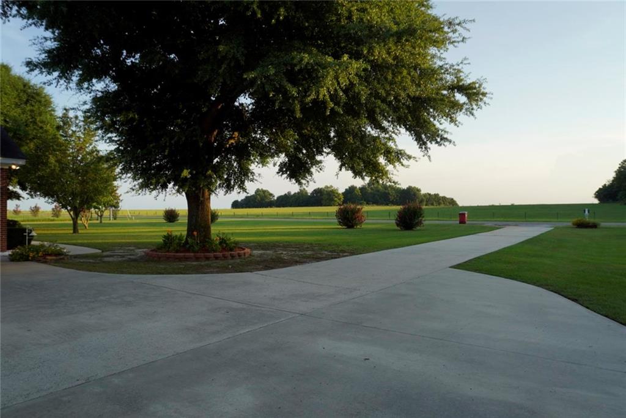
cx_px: 313
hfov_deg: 73.7
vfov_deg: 53.1
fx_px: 417
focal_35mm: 24
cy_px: 209
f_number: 9
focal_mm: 16
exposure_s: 1/80
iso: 100
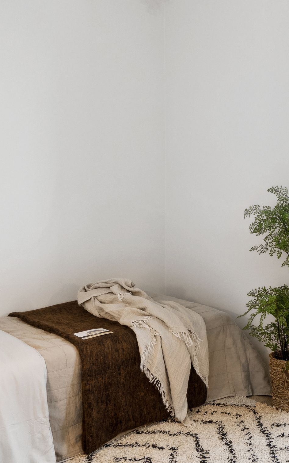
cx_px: 230
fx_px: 441
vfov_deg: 55.2
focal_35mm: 35
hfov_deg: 35.2
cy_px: 205
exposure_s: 1/25
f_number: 8
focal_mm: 10
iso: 500
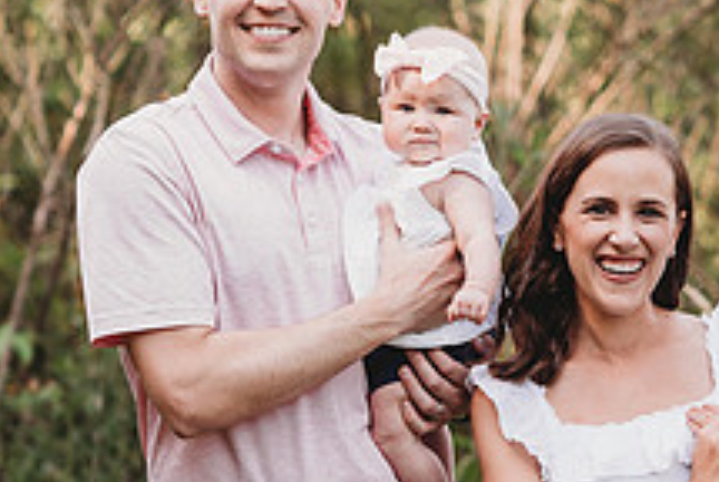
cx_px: 582
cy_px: 410
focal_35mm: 229
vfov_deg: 6.0
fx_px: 4580
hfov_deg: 9.0
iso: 100
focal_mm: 85
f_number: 2.2
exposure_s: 1/250
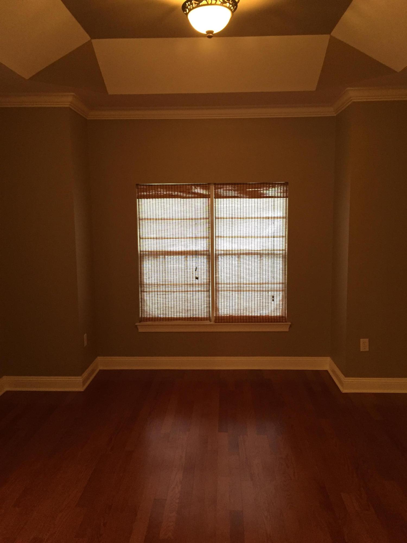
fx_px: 455
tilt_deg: -7.3
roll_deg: +0.9
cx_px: 204
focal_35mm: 29
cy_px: 272
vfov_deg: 61.7
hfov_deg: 48.2
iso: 200
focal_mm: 4.15
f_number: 2.2
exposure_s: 1/30
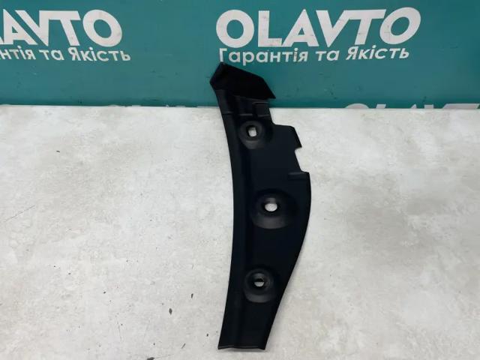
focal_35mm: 26
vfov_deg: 53.1
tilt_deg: -51.3
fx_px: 361
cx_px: 240
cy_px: 180
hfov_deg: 67.3
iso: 64
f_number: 1.6
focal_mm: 4.2
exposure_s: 1/100
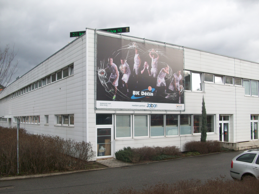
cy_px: 97
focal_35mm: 34
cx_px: 130
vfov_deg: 41.8
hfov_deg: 54.0
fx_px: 254
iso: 64
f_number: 2.8
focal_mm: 5.7
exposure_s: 1/318
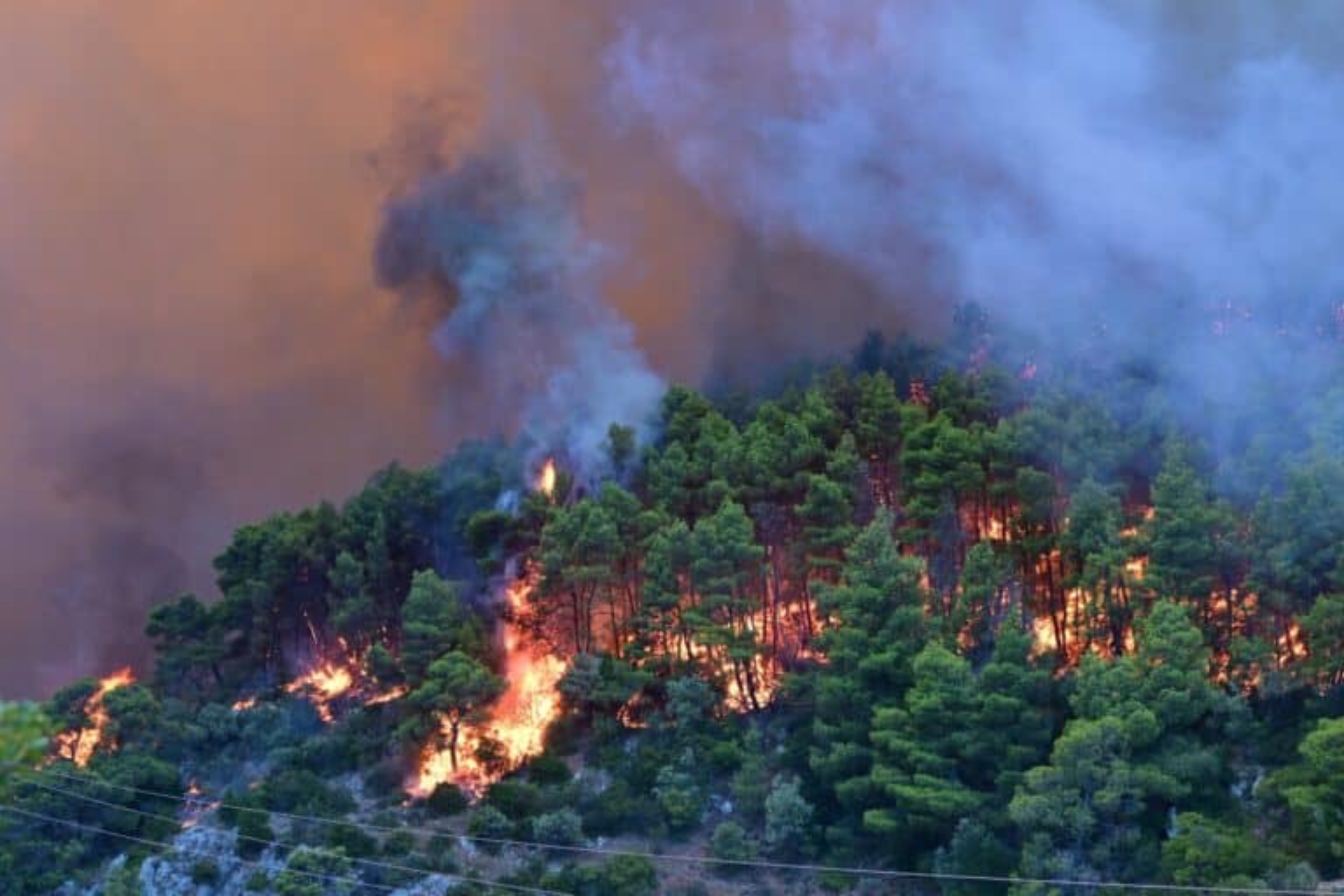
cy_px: 448
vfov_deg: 18.2
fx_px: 2800
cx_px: 672
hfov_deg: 27.0
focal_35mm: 75
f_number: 5
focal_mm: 75
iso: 500
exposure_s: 1/200
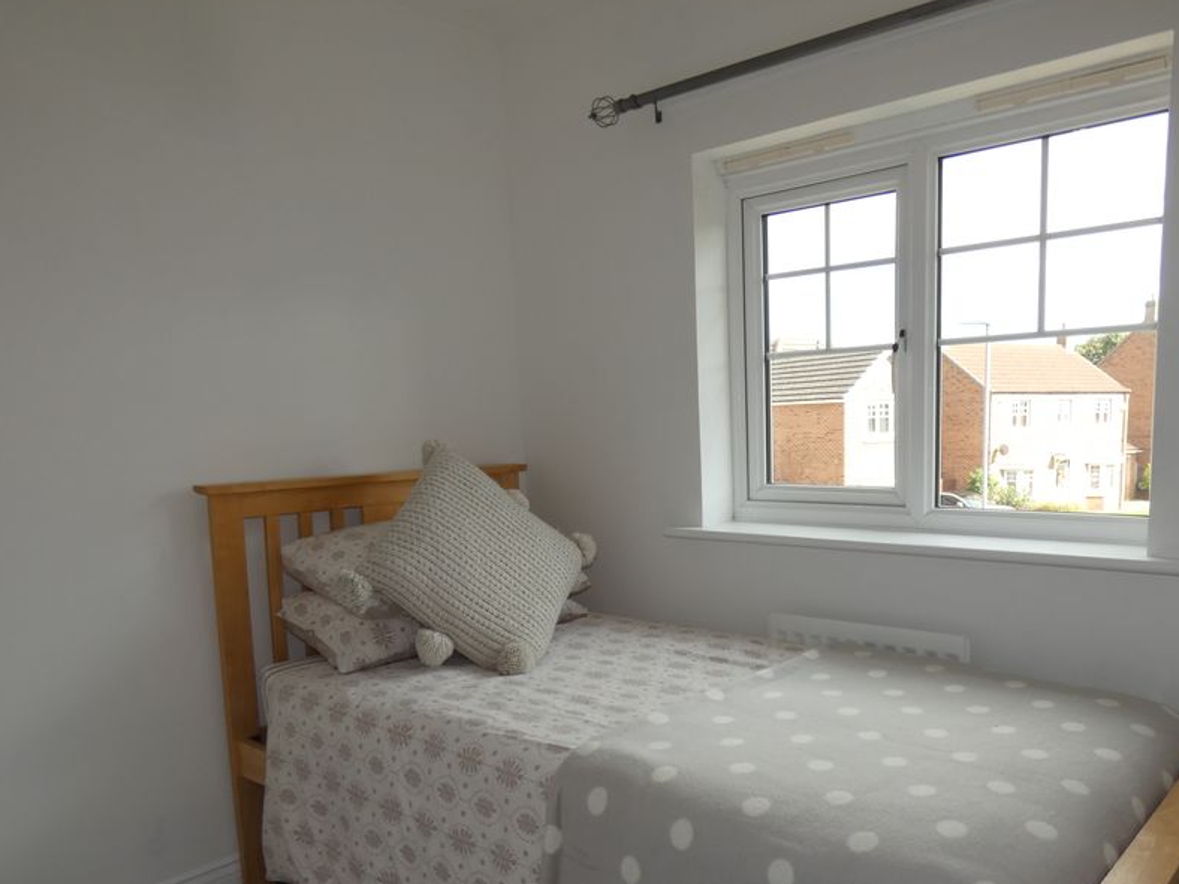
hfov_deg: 66.7
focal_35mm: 26
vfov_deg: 52.4
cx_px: 699
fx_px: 886
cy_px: 559
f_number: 2.8
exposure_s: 1/160
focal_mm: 3.6
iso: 80
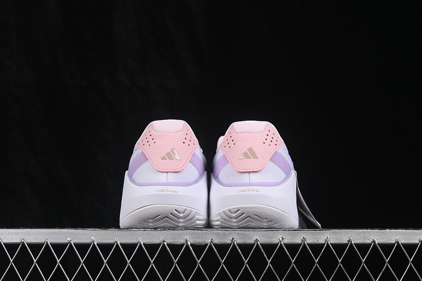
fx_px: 879
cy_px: 140
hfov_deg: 27.0
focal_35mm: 75
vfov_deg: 18.2
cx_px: 211
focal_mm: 50
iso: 160
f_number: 8
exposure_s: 1/80
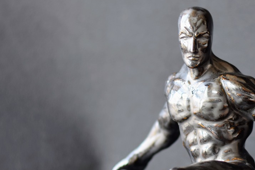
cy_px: 141
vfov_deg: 8.7
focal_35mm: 157
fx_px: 1112
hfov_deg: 13.0
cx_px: 210
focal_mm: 50
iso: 100
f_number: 2.2
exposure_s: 1/100
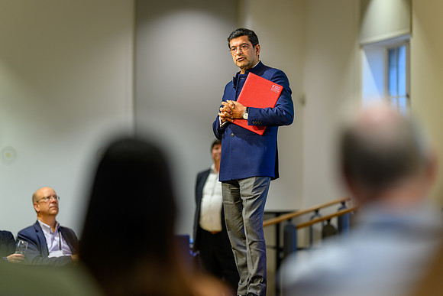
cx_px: 222
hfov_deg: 15.2
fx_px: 1663
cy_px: 148
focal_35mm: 135
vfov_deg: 10.2
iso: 200
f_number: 1.8
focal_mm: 135
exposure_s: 1/160
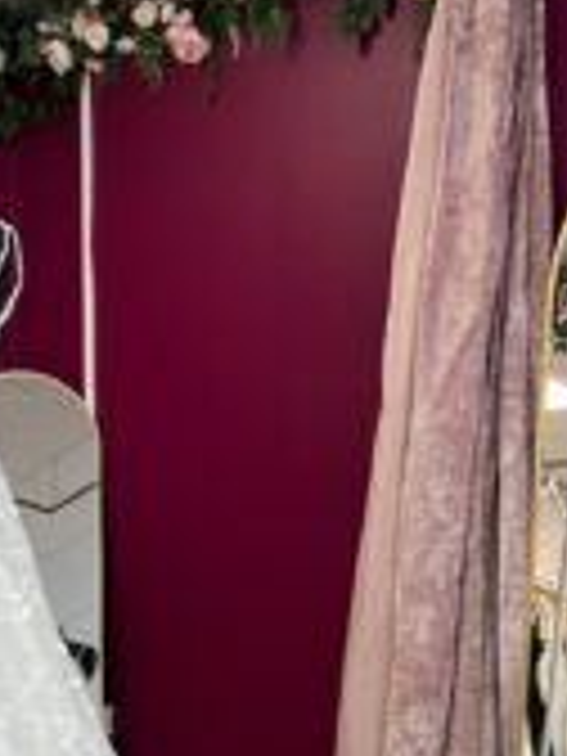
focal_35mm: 66
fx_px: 1441
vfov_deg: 27.7
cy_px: 758
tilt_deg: -7.4
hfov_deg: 20.7
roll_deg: +2.3
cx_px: -122
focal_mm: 5.1
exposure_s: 1/100
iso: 64
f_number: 1.6
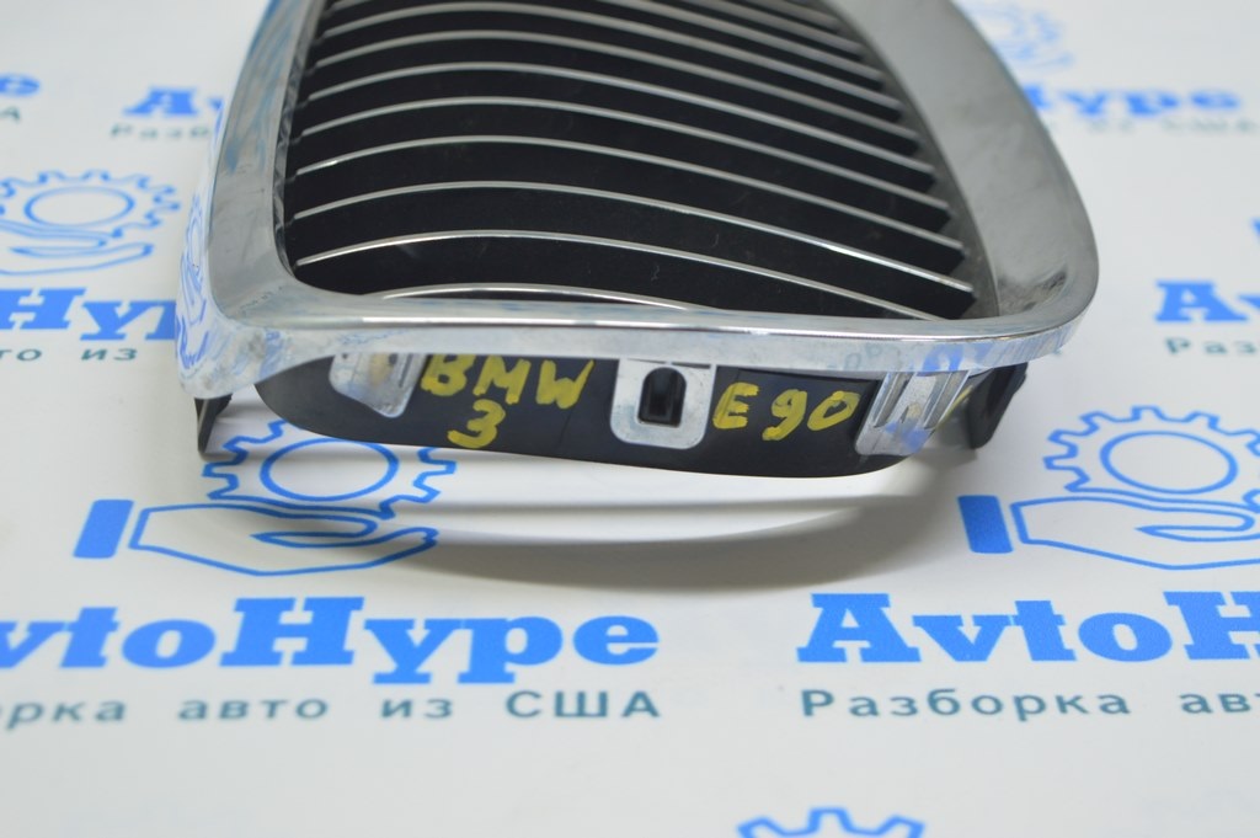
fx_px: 2518
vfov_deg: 18.9
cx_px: 630
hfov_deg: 28.1
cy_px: 419
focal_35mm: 72
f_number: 5.6
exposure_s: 1/20
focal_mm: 48
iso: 400
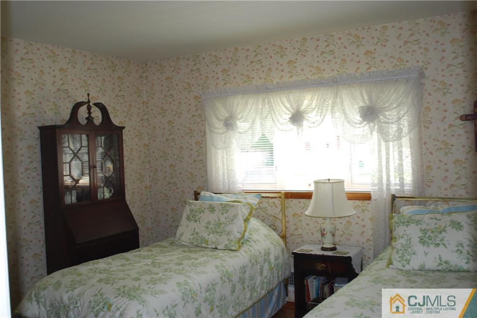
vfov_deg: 36.9
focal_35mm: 36
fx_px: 477
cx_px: 238
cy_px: 159
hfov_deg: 53.1
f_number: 4.2
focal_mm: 24
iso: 200
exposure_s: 1/80
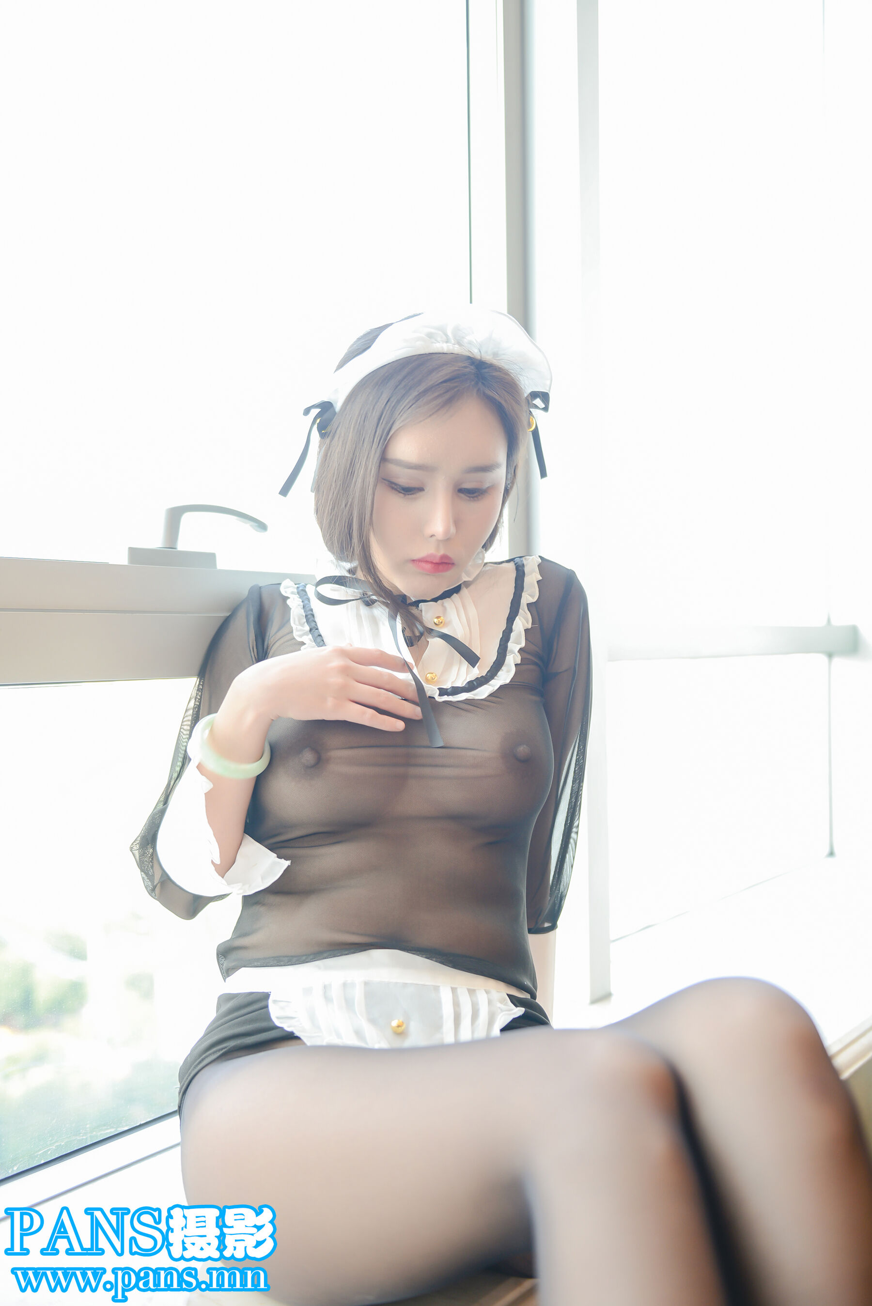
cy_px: 653
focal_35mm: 32
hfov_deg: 41.2
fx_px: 1161
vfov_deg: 58.7
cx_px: 436
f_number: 2.8
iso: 250
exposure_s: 1/125
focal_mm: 32
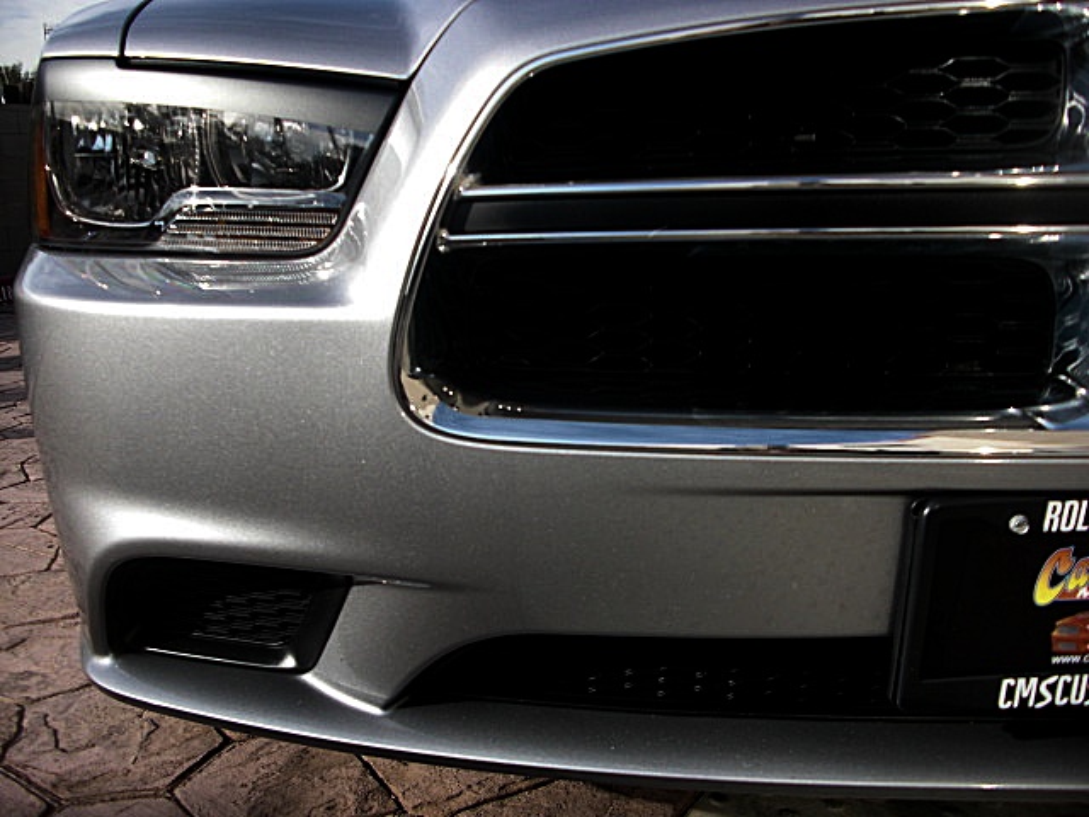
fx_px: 1133
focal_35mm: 36
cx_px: 544
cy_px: 408
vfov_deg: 39.7
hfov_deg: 51.4
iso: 50
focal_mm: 6.3
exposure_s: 1/500
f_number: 2.8
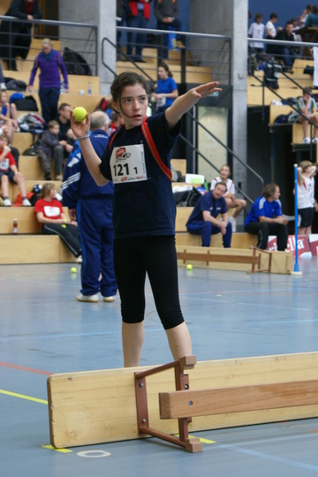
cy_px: 238
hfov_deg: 13.0
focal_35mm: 105
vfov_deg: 19.5
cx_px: 159
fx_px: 1391
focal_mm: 70
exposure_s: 1/15
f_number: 5.6
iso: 400
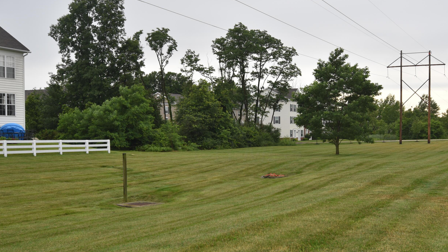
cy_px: 151
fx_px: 546
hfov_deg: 44.5
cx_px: 248
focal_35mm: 46
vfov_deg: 25.9
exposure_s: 1/125
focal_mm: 24
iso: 100
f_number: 5.6
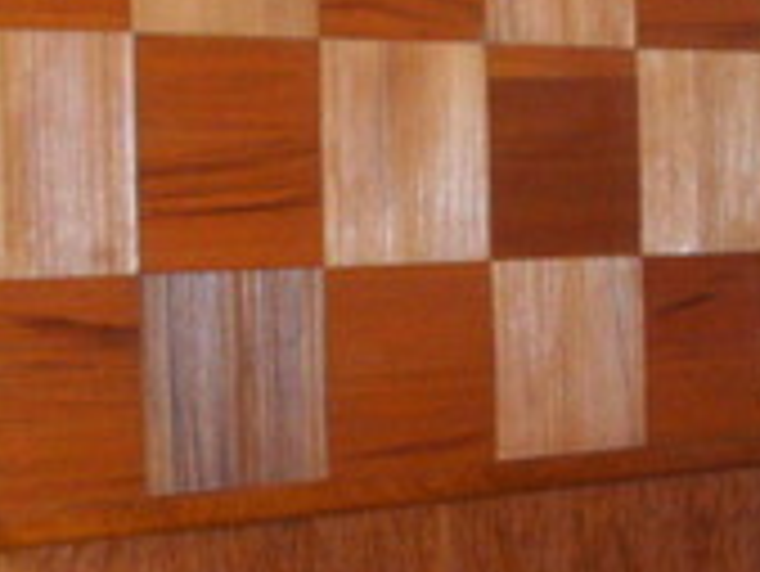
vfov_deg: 11.5
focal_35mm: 129
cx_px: 571
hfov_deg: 15.2
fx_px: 2834
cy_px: 293
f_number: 2.8
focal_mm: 6.3
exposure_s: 1/45
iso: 400
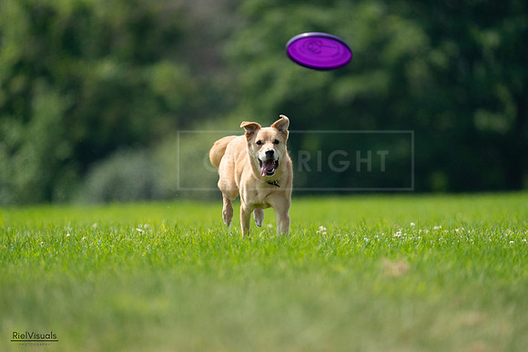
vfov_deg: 2.3
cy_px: 176
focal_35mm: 600
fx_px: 8802
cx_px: 264
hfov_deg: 3.4
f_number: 6.3
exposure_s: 1/4000
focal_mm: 600
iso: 1600
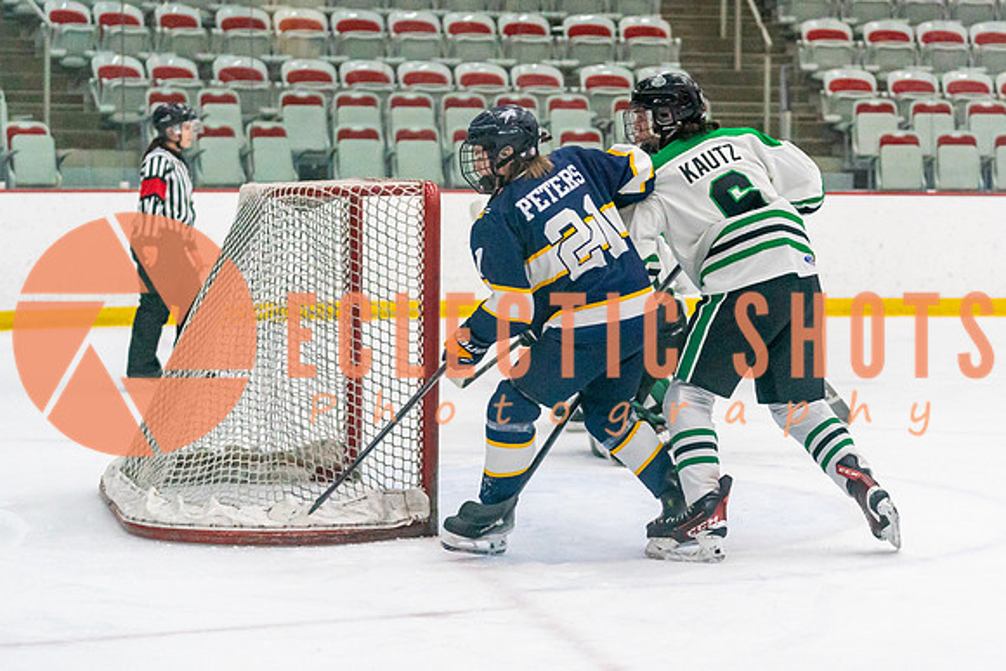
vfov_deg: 12.1
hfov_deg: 18.1
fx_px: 3153
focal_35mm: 113
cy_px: 392
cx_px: 651
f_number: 2.8
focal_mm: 70
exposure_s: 1/1600
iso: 4000
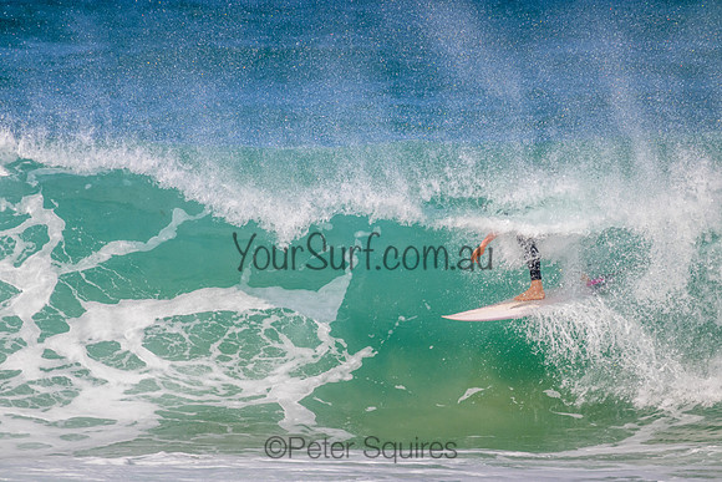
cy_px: 241
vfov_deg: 1.7
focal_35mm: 800
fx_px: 16047
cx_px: 361
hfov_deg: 2.6
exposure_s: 1/2000
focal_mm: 800
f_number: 11
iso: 1400
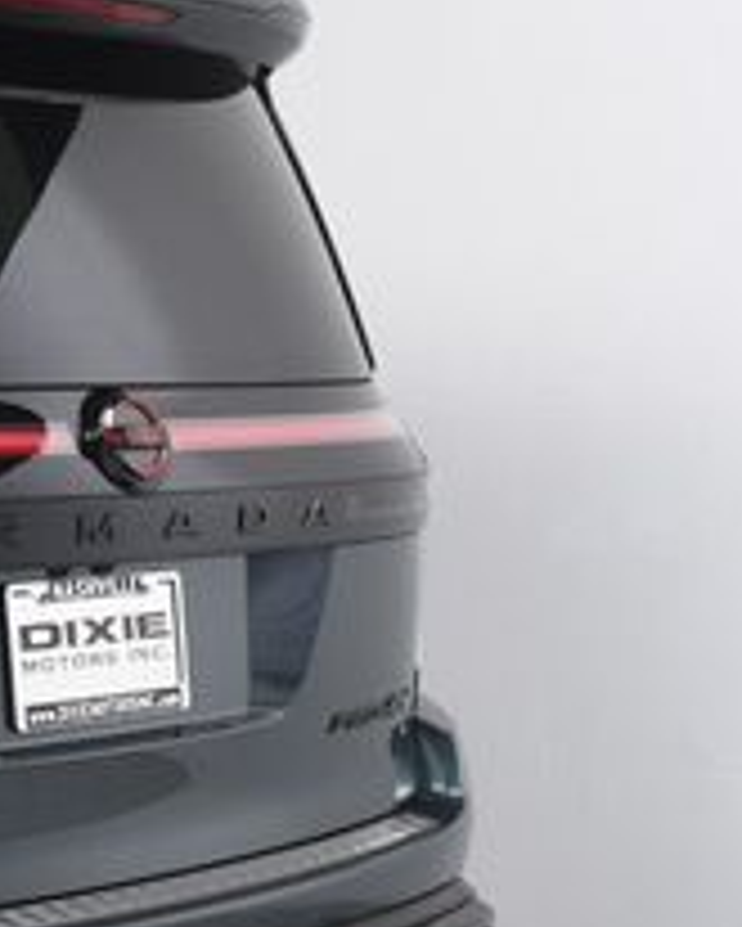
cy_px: 513
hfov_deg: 13.9
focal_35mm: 96
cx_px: -688
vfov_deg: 19.9
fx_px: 2633
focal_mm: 22
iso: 100
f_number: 8
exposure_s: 1/160
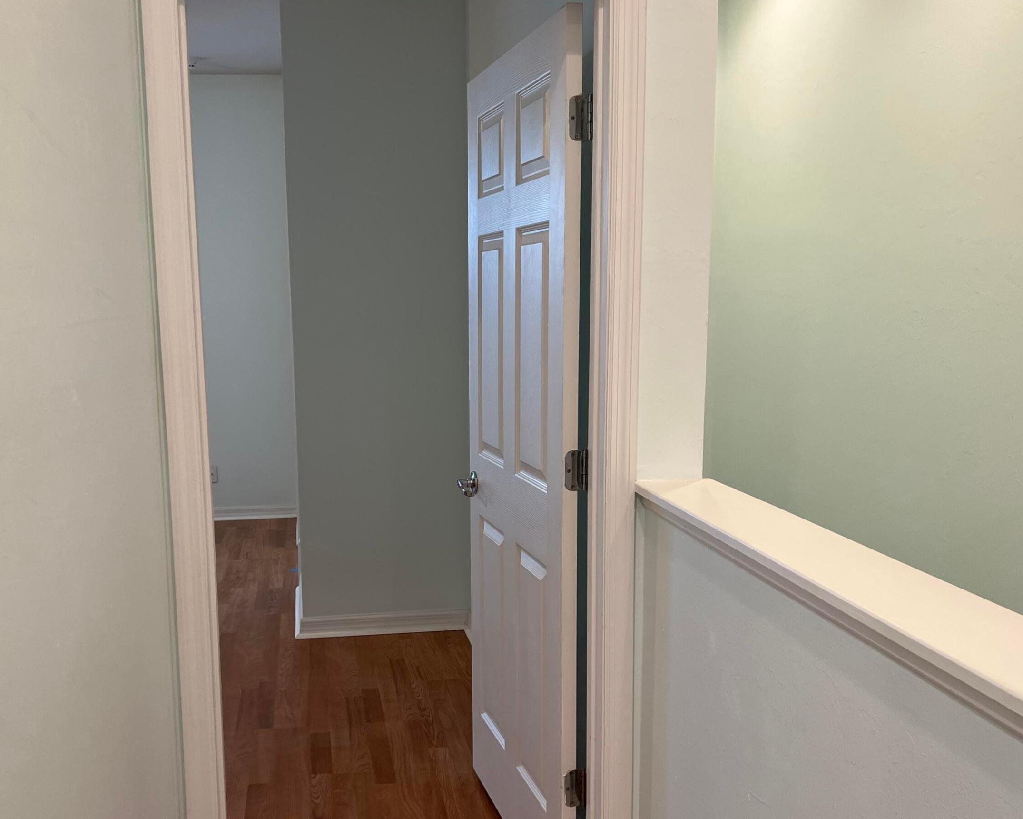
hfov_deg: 52.6
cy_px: 472
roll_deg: +2.8
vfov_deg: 43.2
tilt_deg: -9.7
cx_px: 422
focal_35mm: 34
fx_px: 1029
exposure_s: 1/120
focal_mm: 5.7
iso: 125
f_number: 1.5
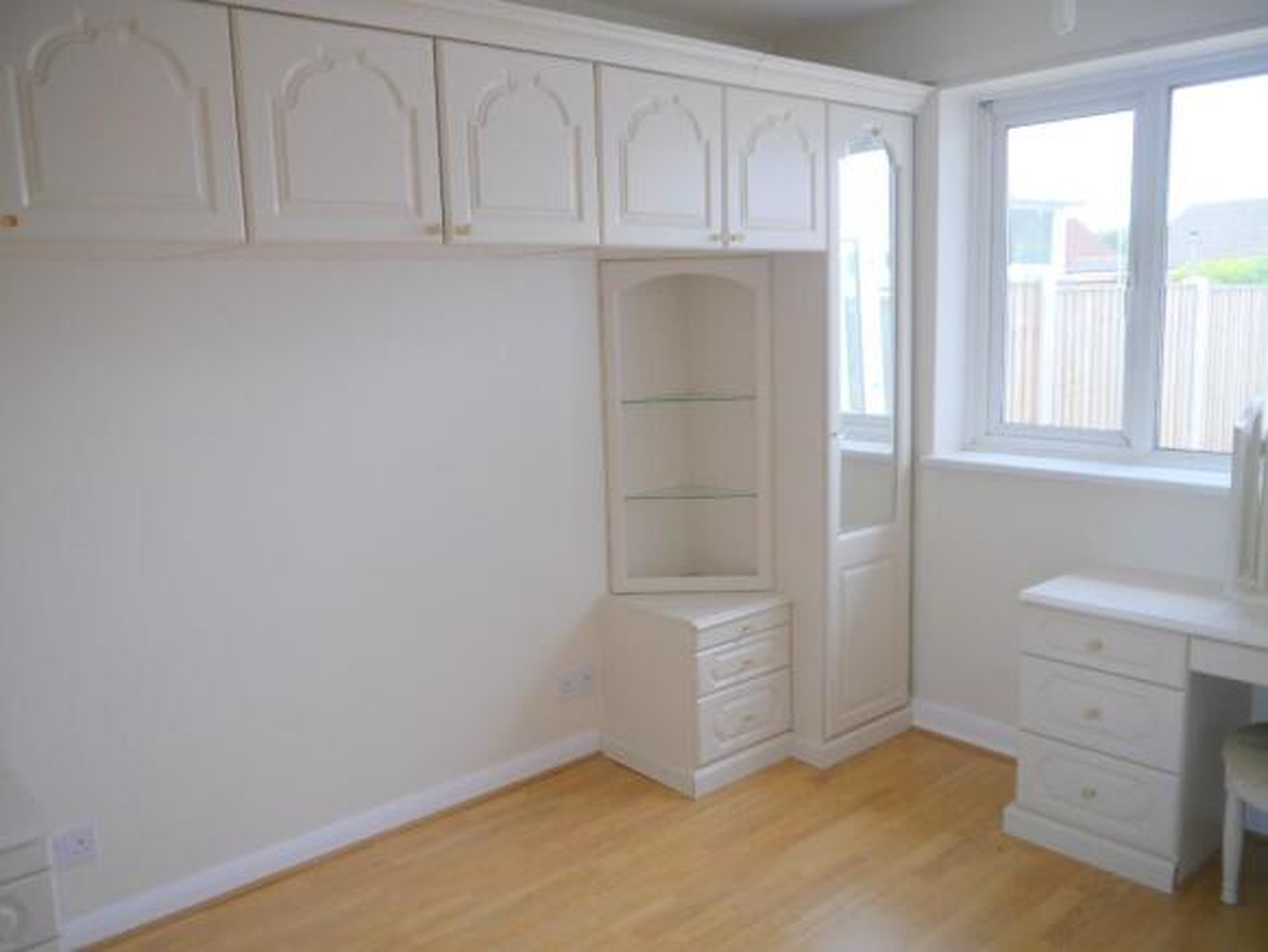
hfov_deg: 59.9
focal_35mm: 30
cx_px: 634
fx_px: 1099
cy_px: 476
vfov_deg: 46.8
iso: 160
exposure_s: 1/125
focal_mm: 15
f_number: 3.5
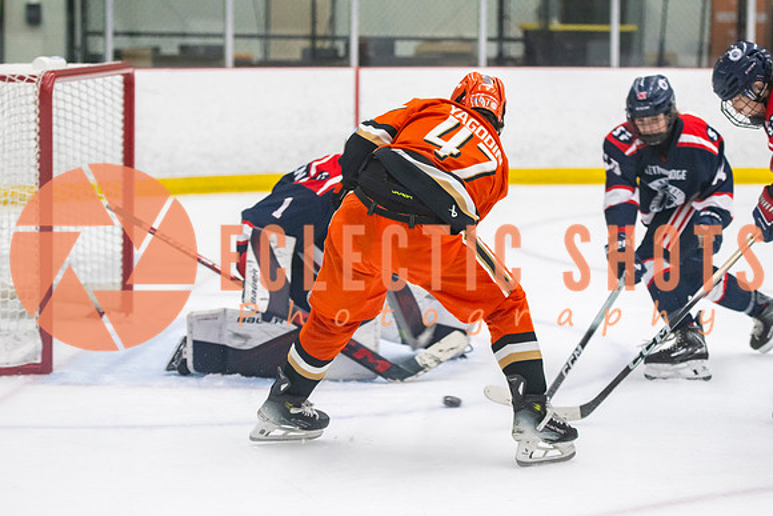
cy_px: 258
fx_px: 2988
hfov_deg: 14.7
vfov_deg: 9.9
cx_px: 451
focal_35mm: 139
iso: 2500
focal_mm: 90
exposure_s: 1/640
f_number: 3.2
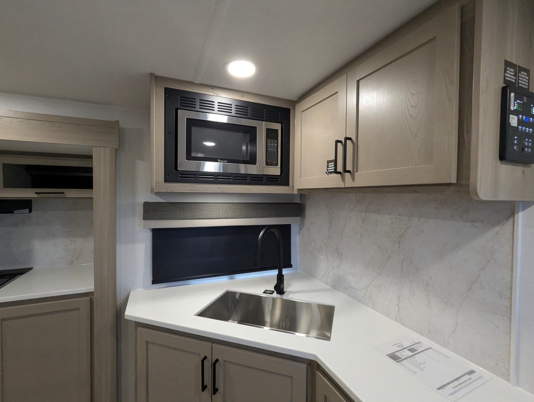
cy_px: 201
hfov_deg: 94.4
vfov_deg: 78.2
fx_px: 247
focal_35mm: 16
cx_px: 267
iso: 417
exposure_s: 1/177
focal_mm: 2.35
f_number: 2.2
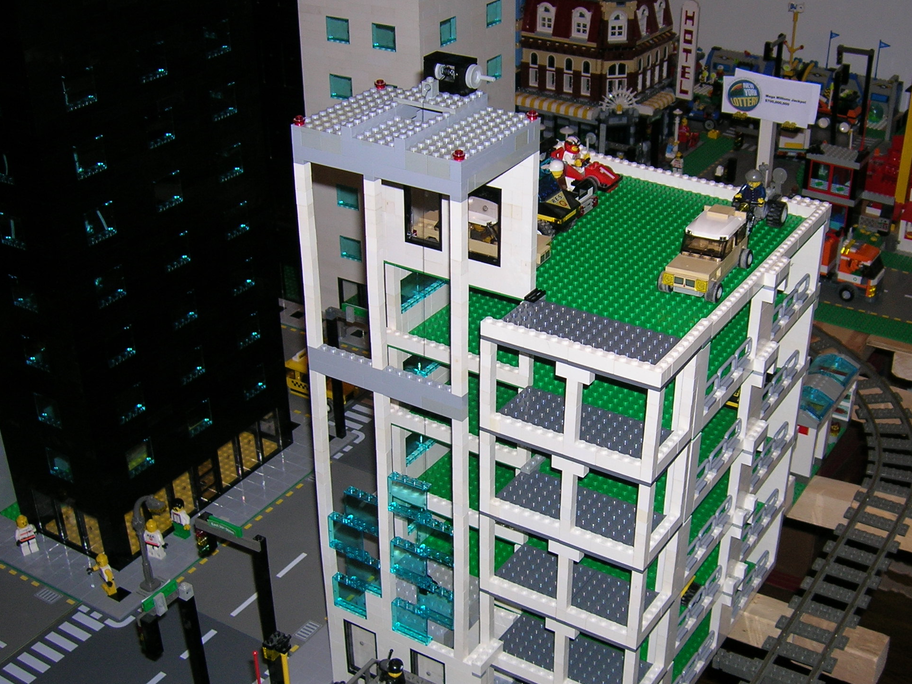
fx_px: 1212
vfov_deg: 31.5
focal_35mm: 46
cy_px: 394
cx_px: 532
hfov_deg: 41.1
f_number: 2.9
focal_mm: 5.7
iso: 50
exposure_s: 1/60.1
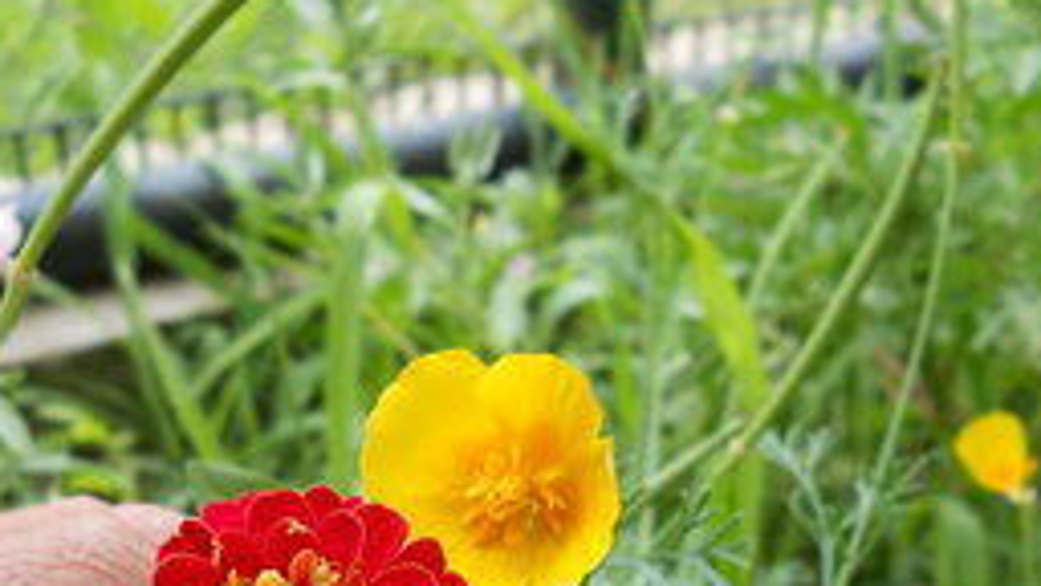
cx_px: 545
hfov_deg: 34.3
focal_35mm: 61
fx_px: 1684
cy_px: 523
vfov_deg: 19.4
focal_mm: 6.72
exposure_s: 1/60
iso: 80
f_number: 3.1
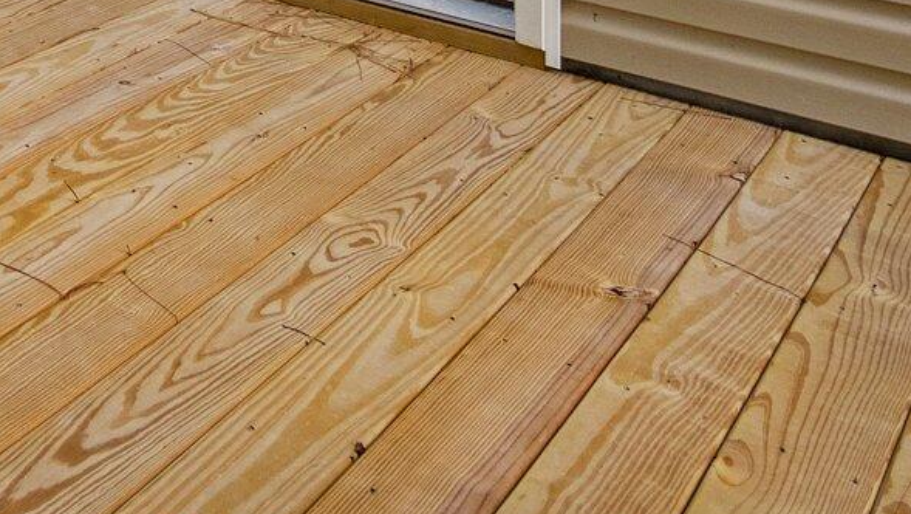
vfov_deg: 15.5
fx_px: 1281
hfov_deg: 31.6
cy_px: -635
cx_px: -224
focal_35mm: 53
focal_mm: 7
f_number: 4
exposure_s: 1/250
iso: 200
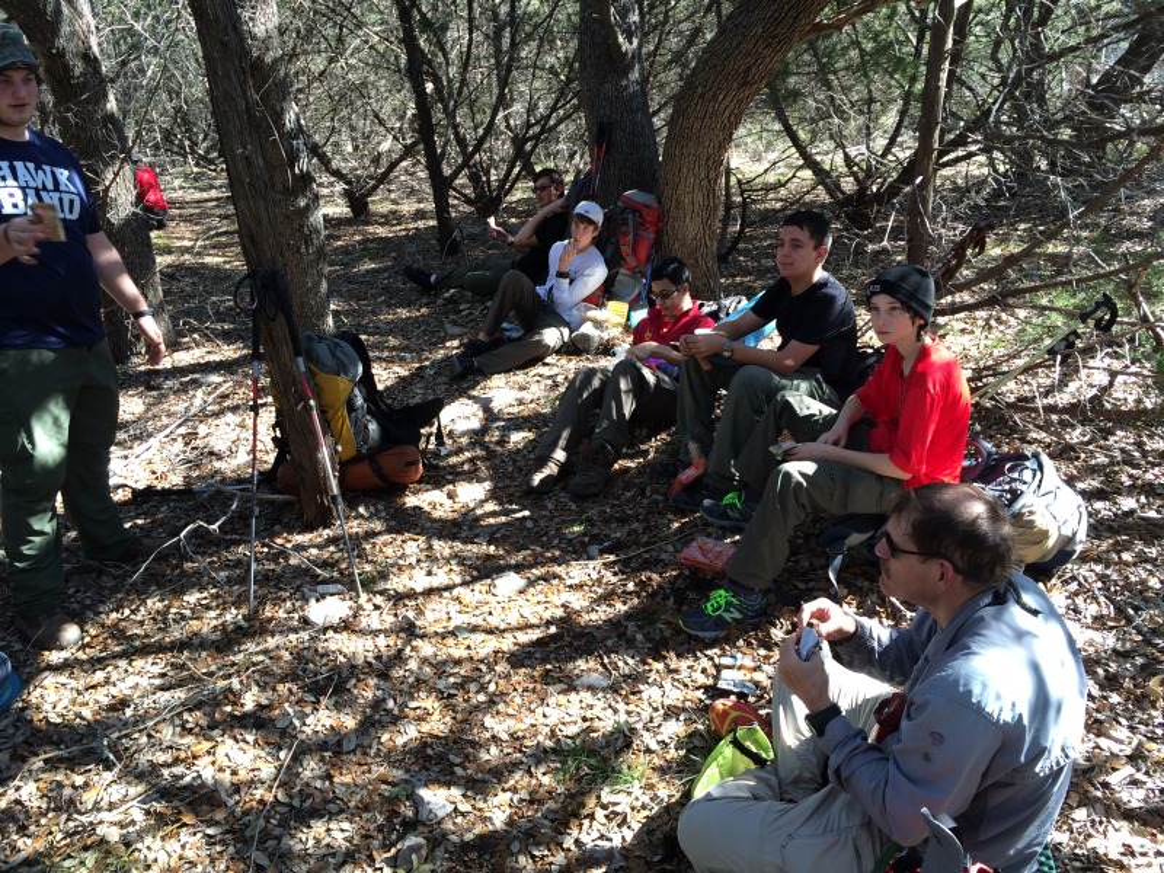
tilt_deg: -21.2
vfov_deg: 48.2
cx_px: 582
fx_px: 975
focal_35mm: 29
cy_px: 436
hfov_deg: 61.7
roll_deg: +1.6
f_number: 2.2
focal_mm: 4.15
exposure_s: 1/120
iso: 32
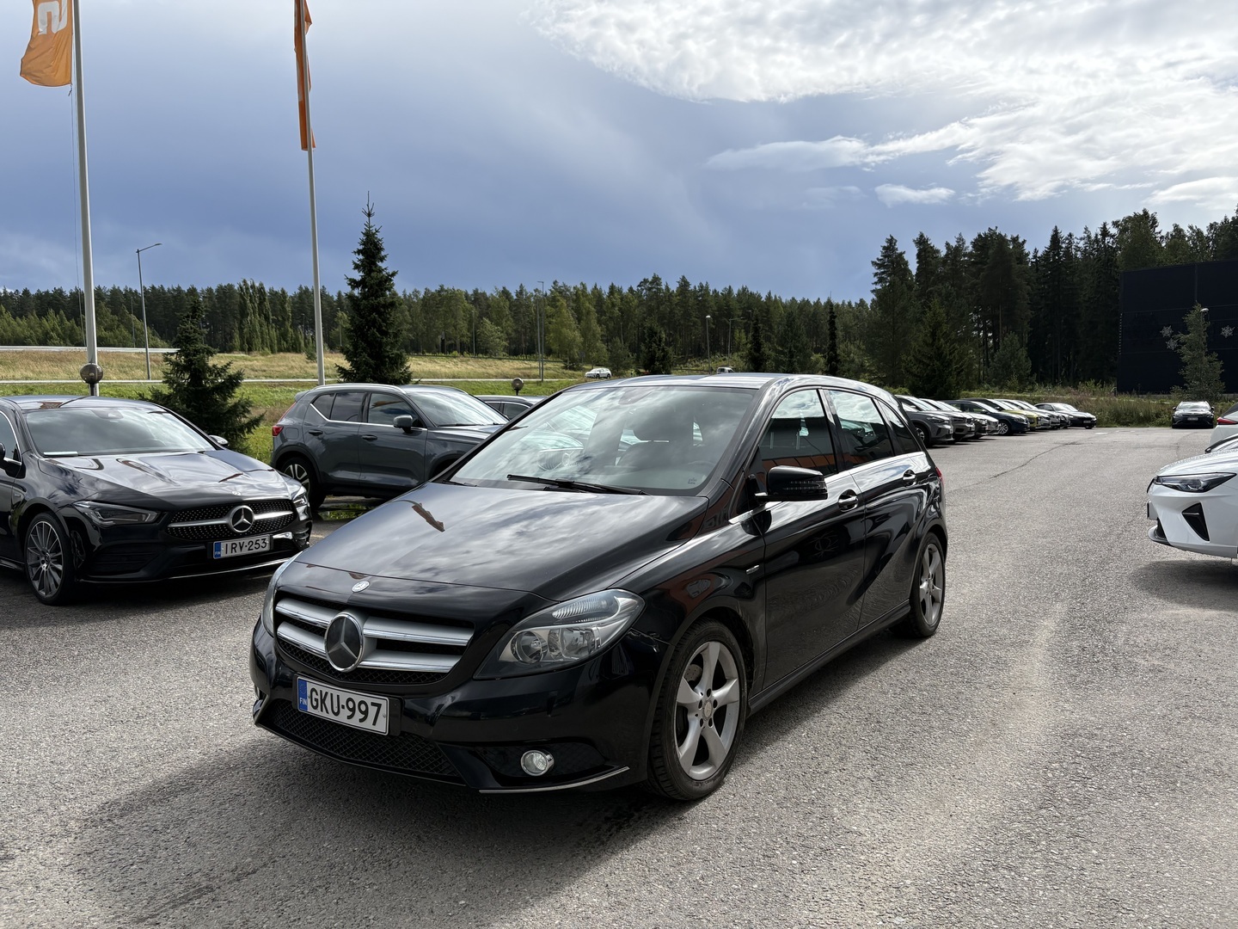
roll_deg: +1.1
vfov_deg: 53.1
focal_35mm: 26
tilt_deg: -3.3
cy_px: 464
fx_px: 930
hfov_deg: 67.3
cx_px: 619
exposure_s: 1/3623
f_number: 1.6
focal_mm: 5.96
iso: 64
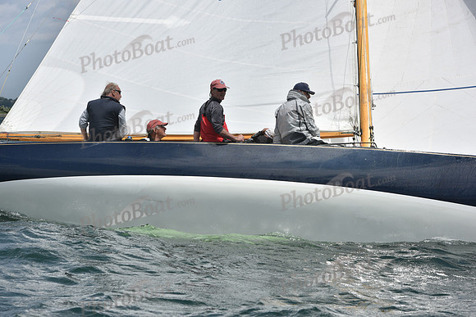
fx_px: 1322
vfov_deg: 13.7
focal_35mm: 100
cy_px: 158
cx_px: 238
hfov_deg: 20.4
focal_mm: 100
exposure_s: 1/1250
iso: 250
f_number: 8
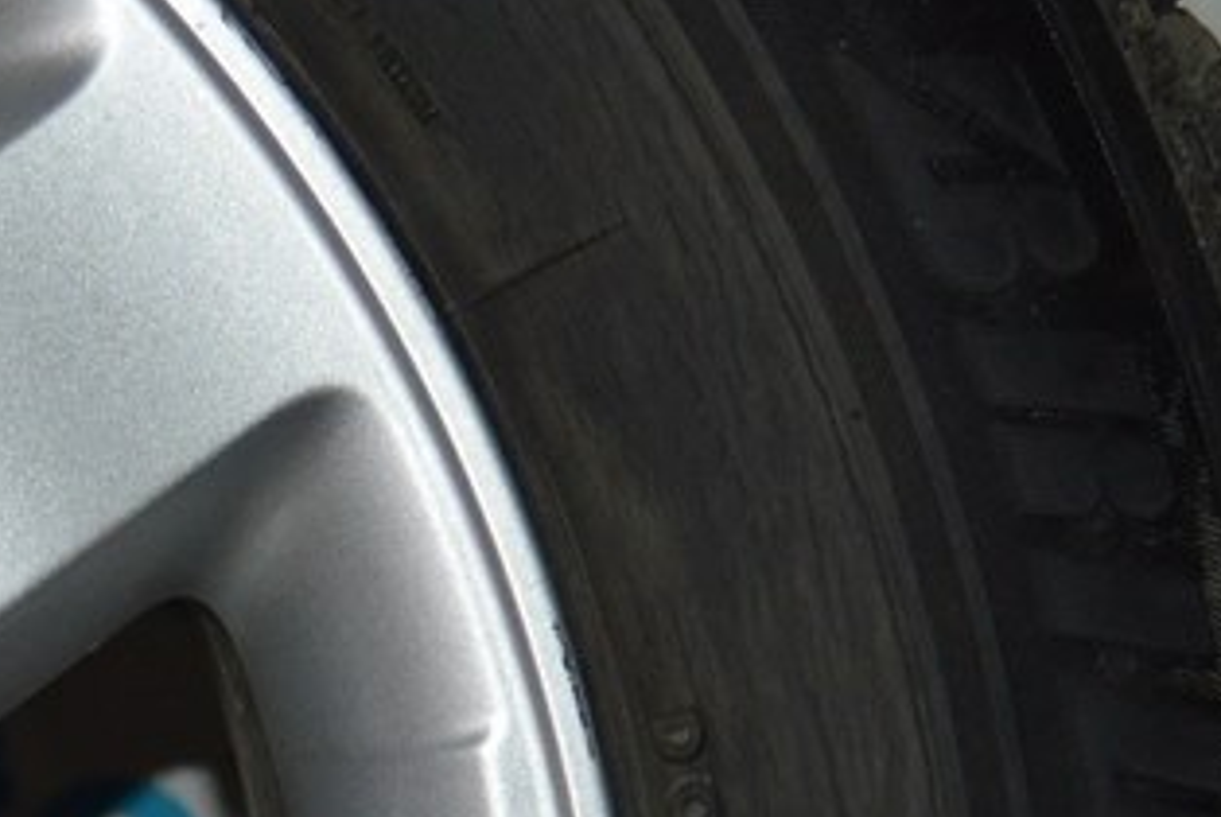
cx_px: 249
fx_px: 5635
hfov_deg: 12.3
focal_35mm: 166
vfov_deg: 8.2
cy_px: 1126
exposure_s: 1/60
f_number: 4.5
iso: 800
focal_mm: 34
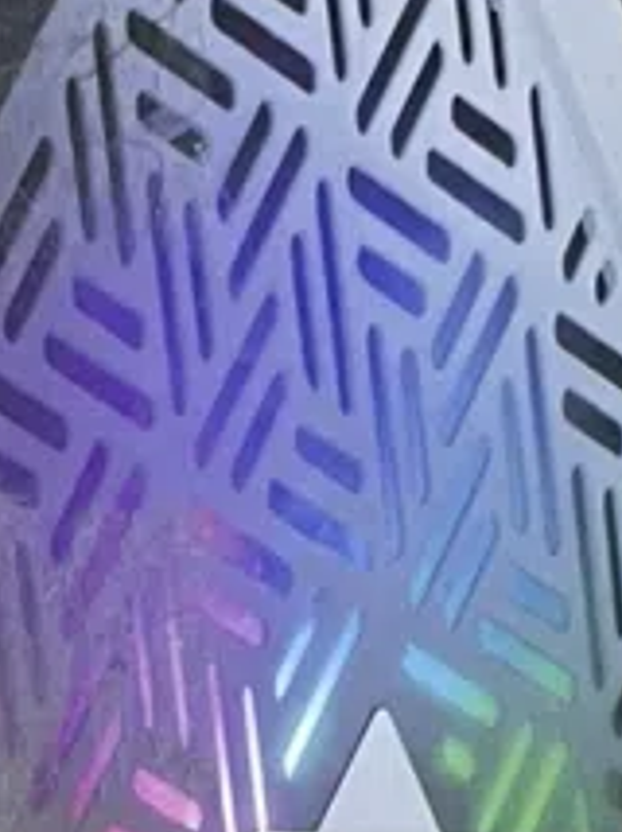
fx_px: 3985
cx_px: 214
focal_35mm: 166
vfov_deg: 11.3
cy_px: 1390
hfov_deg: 8.9
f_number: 1.6
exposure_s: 1/50
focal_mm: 4.2
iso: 500
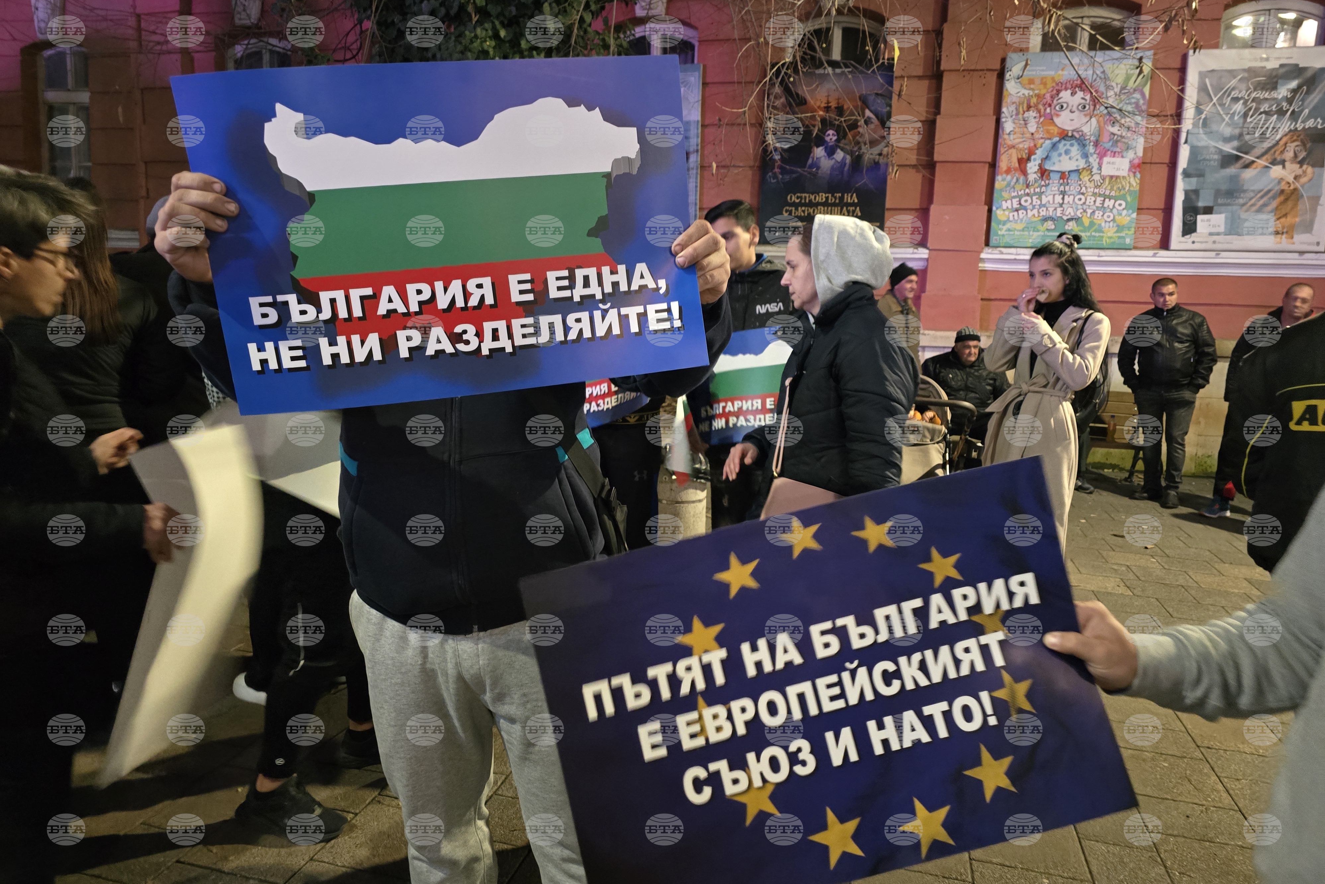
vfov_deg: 53.1
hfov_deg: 73.7
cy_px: 430
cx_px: 664
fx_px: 883
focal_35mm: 24
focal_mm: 6.3
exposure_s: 1/15
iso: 1600
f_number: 1.7
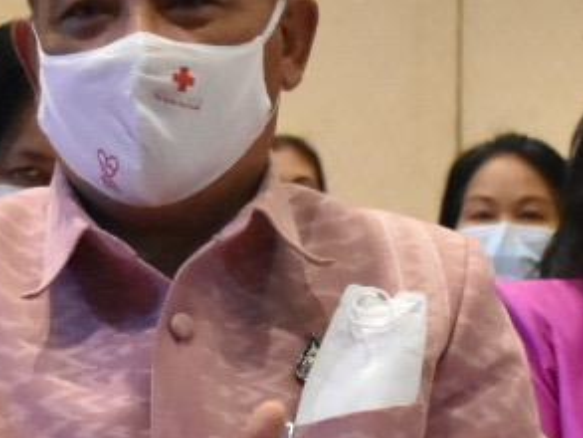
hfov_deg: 8.3
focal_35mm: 239
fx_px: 4027
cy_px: 468
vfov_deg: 6.2
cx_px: 340
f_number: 4.5
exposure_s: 1/80
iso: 3200
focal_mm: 30
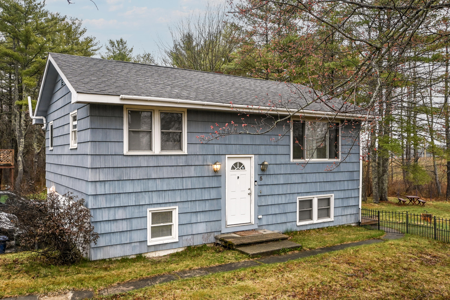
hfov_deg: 60.7
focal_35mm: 31
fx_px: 384
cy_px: 150
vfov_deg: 42.6
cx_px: 225
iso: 400
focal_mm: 20.5
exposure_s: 1/160
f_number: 4.8
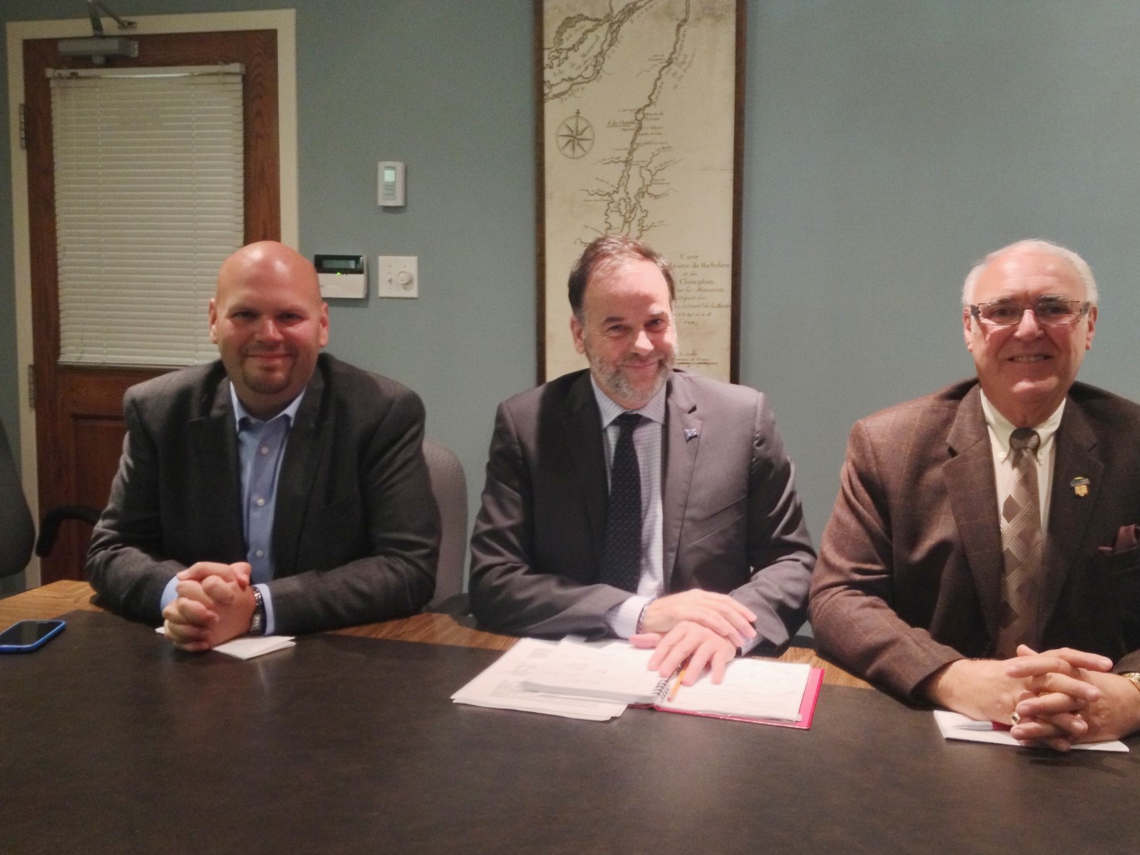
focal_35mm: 37
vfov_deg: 38.7
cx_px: 600
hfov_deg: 50.1
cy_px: 443
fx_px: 1219
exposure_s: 1/20
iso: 250
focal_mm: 4.28
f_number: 2.4
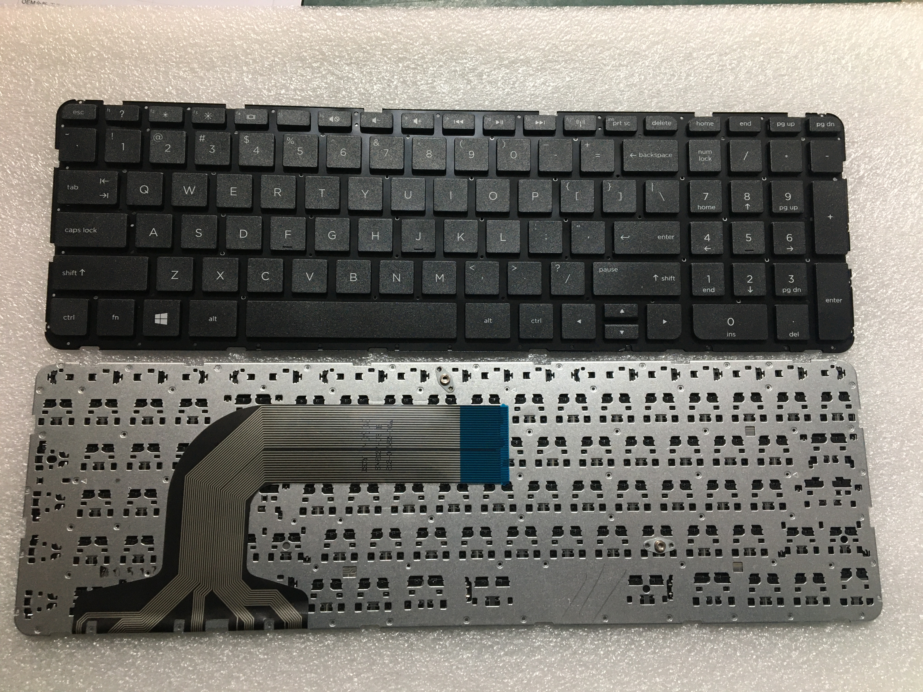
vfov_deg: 48.2
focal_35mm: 29
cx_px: 462
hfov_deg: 61.7
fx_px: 773
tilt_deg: -81.3
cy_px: 346
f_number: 2.2
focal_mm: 4.15
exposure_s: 1/33
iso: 100
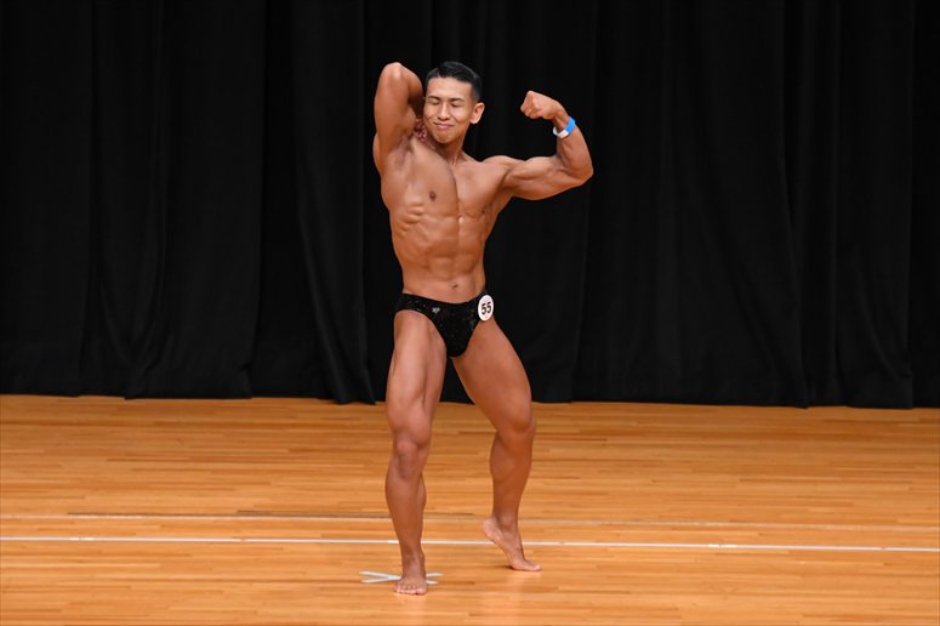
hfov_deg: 7.2
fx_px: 7438
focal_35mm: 285
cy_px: 313
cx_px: 470
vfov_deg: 4.8
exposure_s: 1/400
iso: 3200
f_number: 5.6
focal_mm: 190
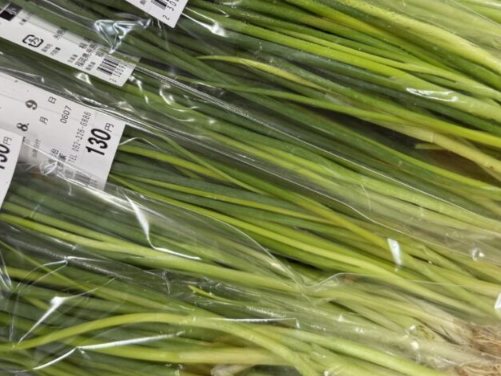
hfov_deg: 45.4
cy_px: 100
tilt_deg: -69.6
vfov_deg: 34.5
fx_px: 593
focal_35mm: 41
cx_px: 190
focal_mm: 6.76
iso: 100
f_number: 1.78
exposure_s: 1/120
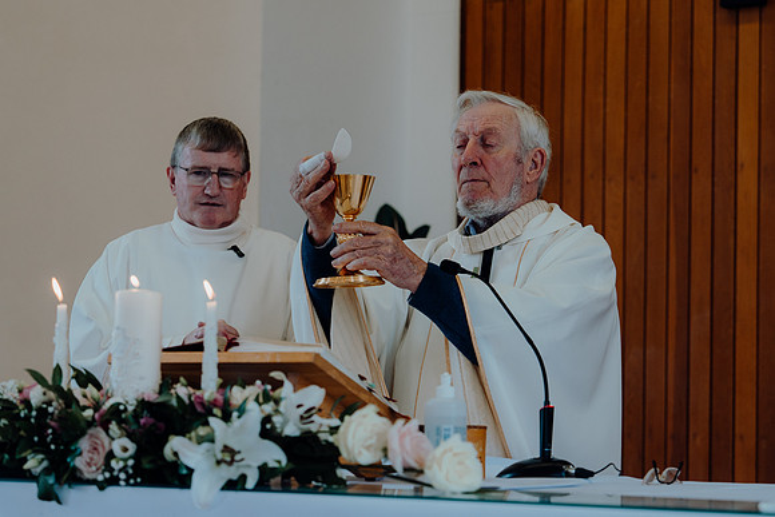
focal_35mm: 105
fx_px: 2261
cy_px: 258
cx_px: 388
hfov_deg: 19.5
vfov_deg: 13.0
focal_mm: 70
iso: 320
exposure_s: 1/200
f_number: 2.8
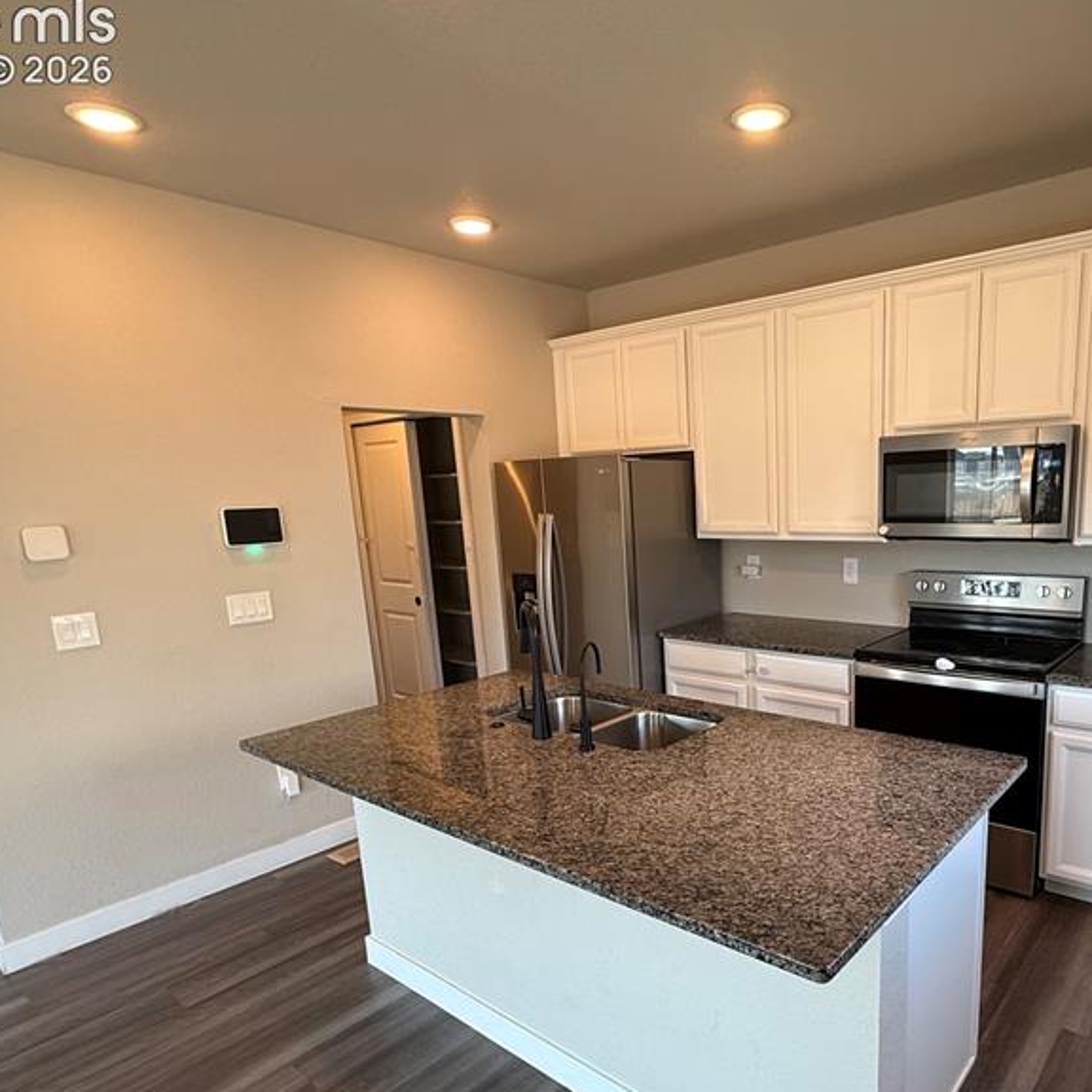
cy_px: 644
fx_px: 785
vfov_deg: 69.1
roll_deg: +1.4
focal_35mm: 22
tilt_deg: -10.6
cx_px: 717
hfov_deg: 67.9
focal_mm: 2.22
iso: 125
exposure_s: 1/120
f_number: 2.2
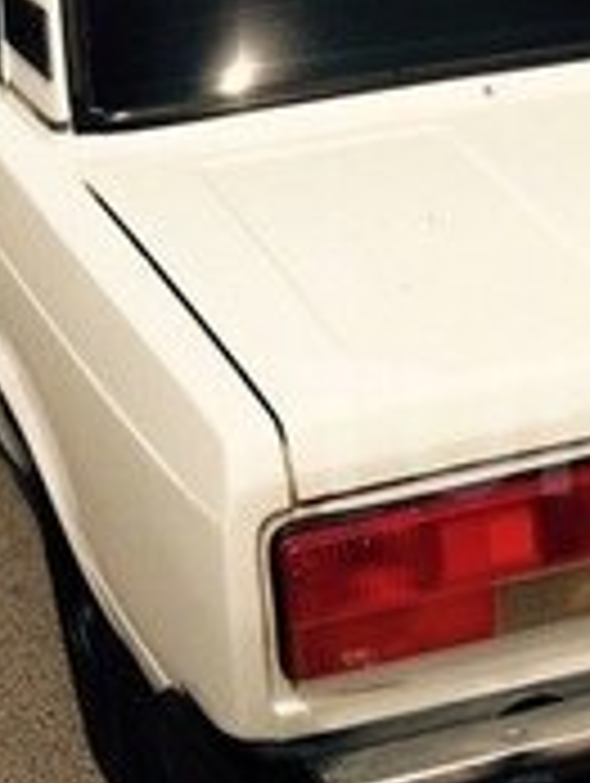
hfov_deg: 15.1
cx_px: 752
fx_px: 2131
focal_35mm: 94
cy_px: 428
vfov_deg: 20.8
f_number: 2.4
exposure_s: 1/3195
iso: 50
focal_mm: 4.12
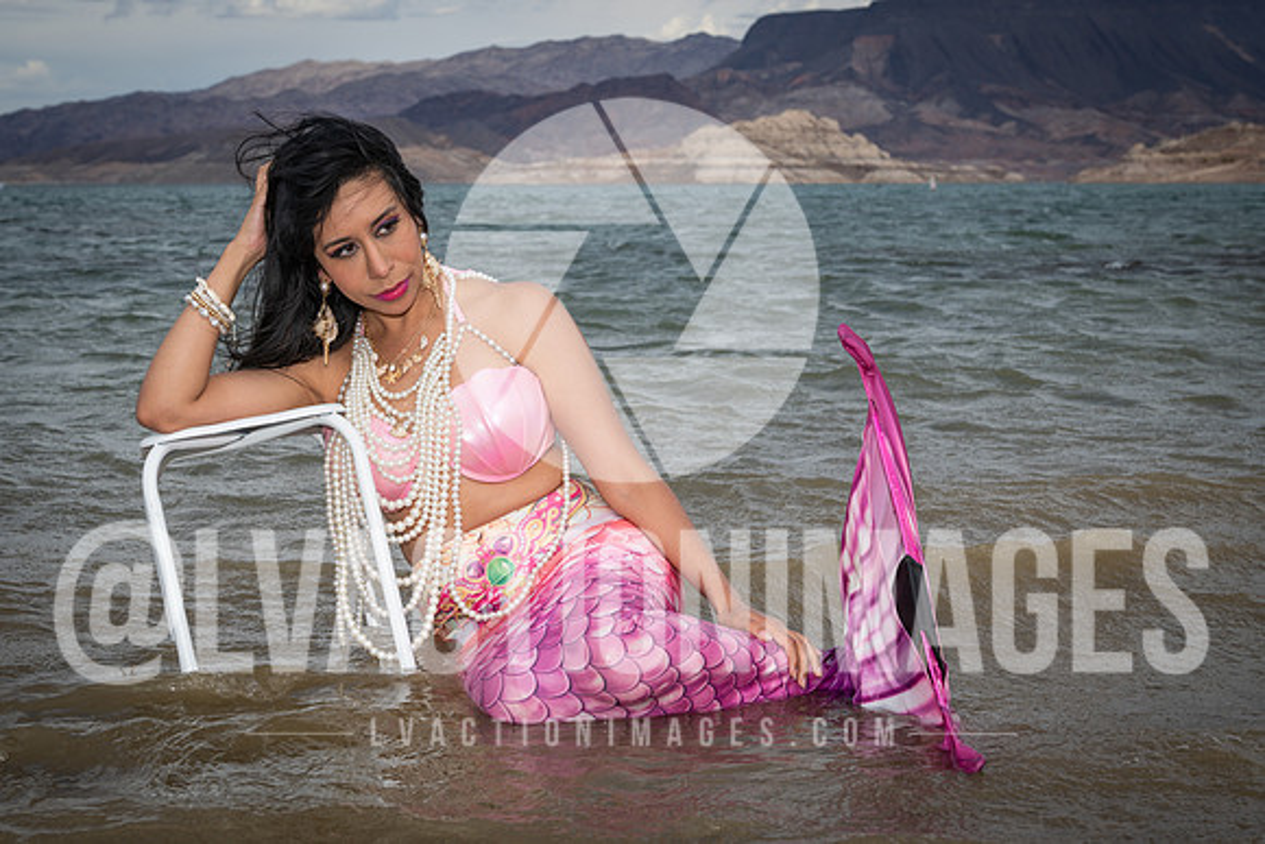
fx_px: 2256
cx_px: 639
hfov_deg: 31.3
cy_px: 422
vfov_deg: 21.2
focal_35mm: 64
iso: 64
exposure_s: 1/250
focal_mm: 63
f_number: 10
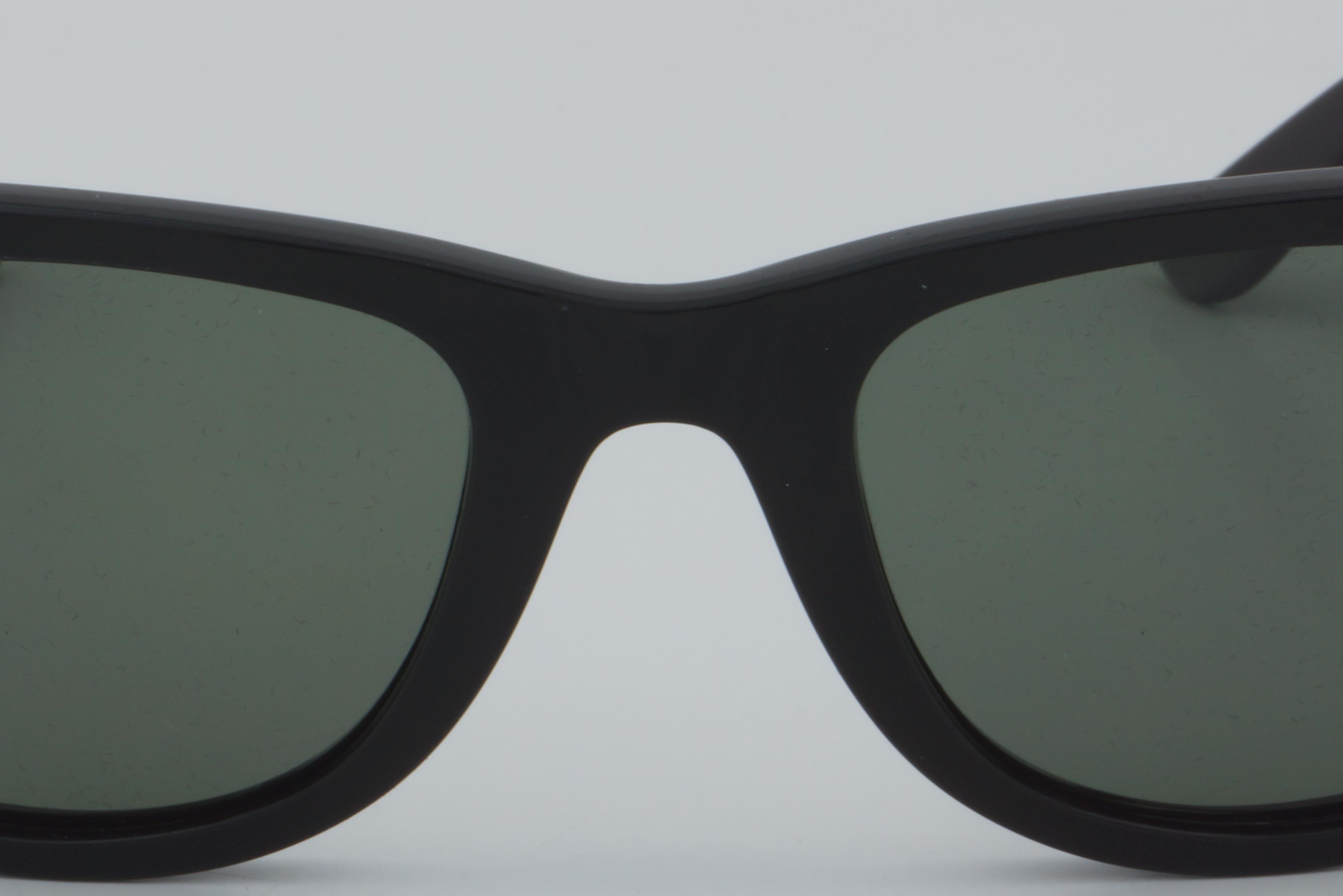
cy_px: 427
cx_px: 660
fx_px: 5480
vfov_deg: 9.3
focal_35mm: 147
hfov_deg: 14.0
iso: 100
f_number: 32
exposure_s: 1/4
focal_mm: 55
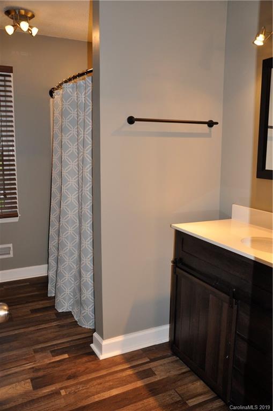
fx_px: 360
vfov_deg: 59.6
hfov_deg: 41.6
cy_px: 206
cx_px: 136
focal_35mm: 32
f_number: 3.8
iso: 640
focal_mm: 21
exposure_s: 1/60
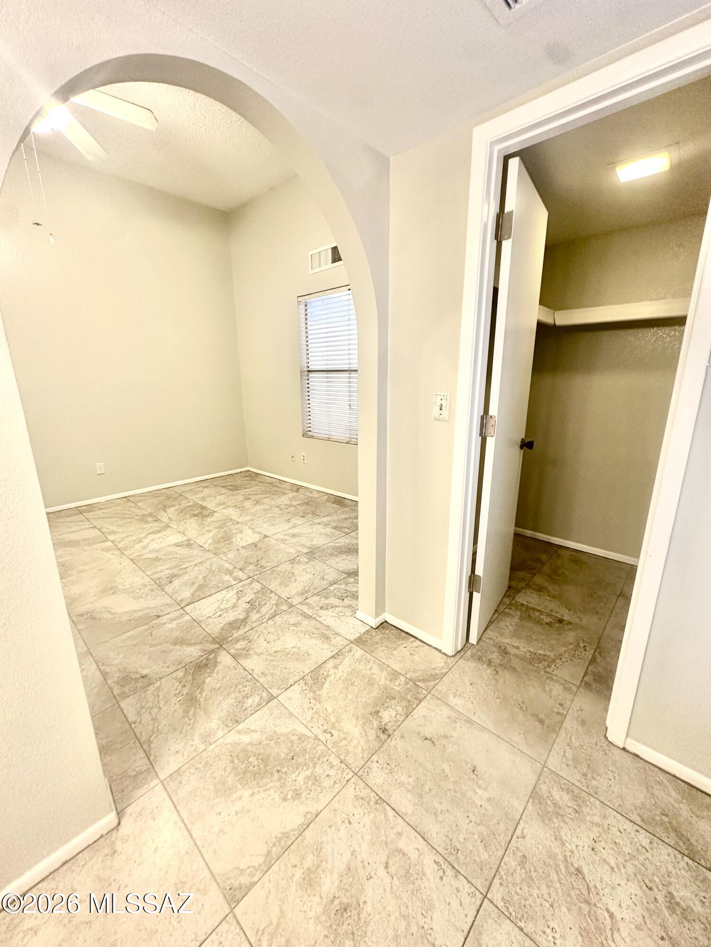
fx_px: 383
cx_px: 356
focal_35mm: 14
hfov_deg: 85.7
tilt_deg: -15.1
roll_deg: -0.8
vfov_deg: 102.1
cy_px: 474
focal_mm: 2.22
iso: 200
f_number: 2.2
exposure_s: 1/60
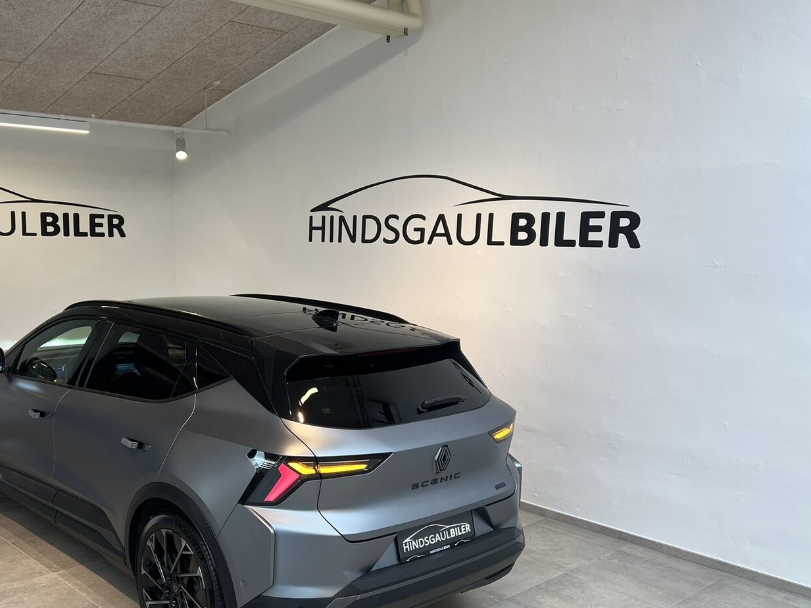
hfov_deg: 50.2
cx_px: 254
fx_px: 843
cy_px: 369
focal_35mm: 36
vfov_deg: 39.4
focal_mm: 5.7
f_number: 1.5
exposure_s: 1/98
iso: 64
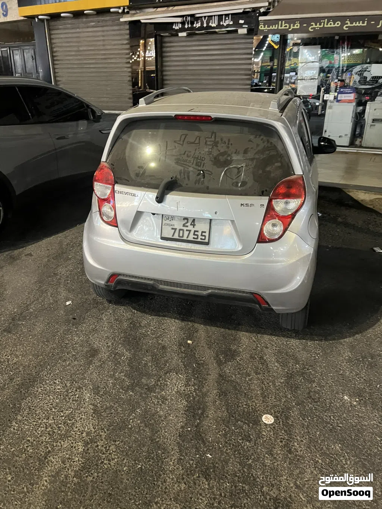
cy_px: 254
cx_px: 191
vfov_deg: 67.3
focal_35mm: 26
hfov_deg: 53.1
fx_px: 382
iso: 500
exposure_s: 1/50
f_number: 1.5
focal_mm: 5.7
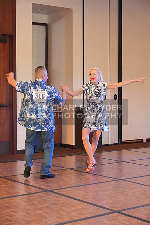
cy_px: 112
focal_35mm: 70
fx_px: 437
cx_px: 75
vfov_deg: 28.8
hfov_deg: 19.5
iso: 12800
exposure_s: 1/400
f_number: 4
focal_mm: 70
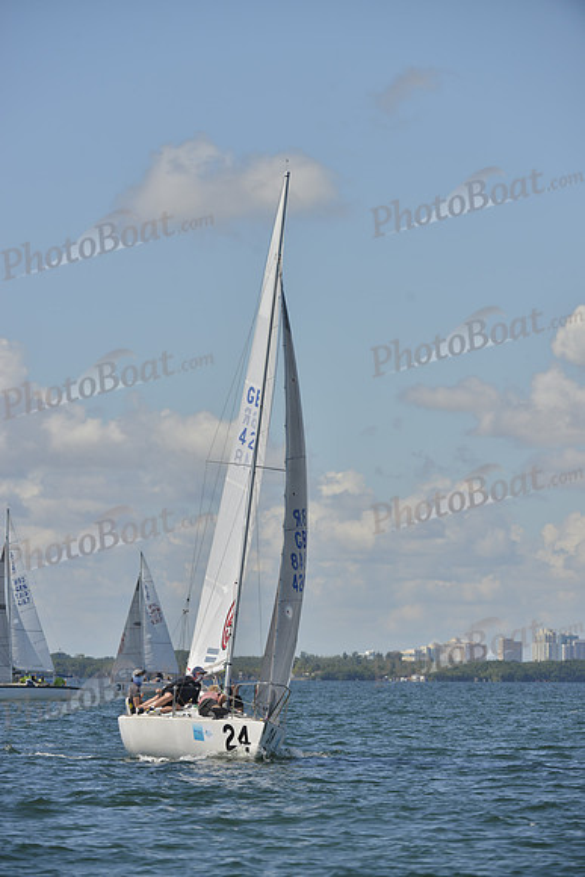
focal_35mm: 220
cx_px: 292
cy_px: 438
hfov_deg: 6.2
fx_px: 5359
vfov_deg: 9.4
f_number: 7.1
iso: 200
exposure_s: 1/1250
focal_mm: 220
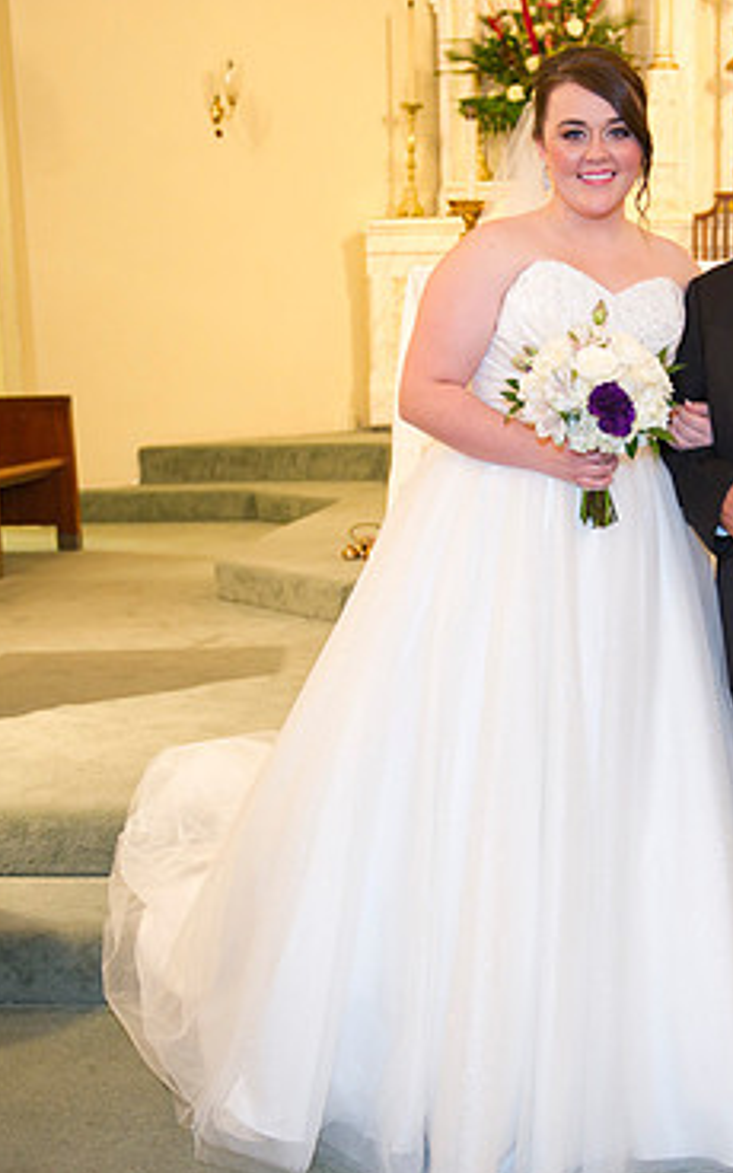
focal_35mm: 61
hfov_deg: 21.0
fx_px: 1950
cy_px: 609
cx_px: 618
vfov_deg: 33.5
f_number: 2.8
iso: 1250
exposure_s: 1/60
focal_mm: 38
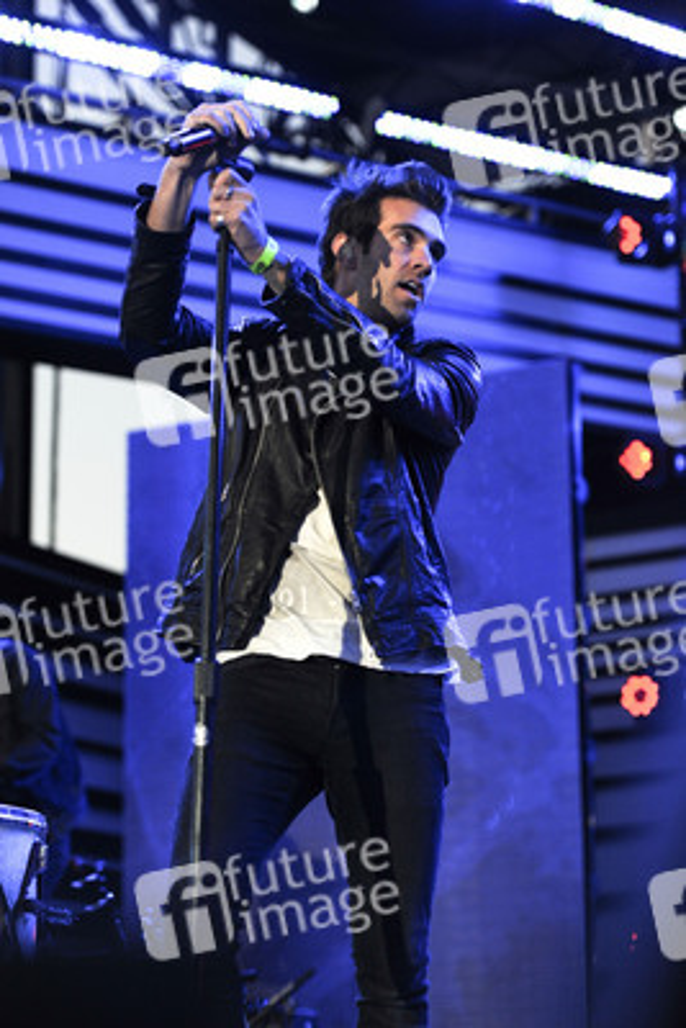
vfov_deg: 22.6
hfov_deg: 15.2
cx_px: 343
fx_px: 2570
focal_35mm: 90
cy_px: 514
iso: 1250
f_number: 2.8
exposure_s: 1/500
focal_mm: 90
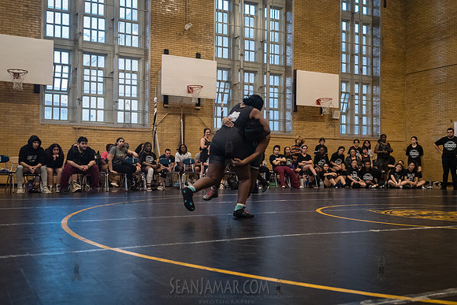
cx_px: 228
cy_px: 152
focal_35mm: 39
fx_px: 493
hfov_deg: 49.7
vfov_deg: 34.4
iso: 5000
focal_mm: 35
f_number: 4
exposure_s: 1/320
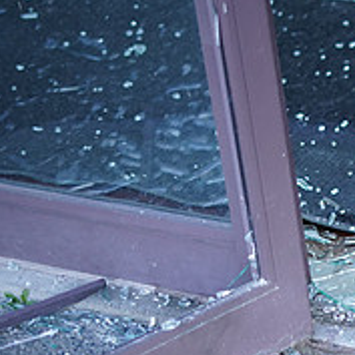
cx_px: 550
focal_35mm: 139
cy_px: 306
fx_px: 1613
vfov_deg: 12.5
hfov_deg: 11.9
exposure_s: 1/5000
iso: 2000
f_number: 1.8
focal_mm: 50
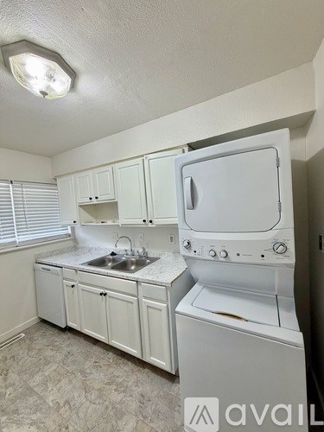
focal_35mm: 14
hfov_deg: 85.7
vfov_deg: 102.1
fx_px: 175
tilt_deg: -2.8
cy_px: 216
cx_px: 162
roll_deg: +3.9
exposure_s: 1/120
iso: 200
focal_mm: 2.22
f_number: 2.2
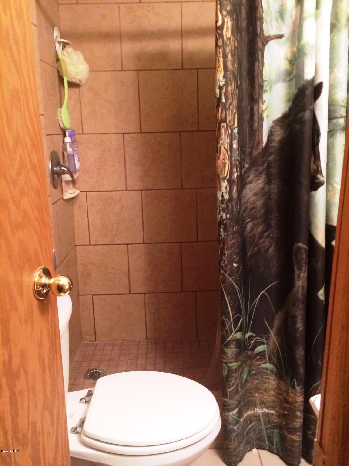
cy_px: 233
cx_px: 174
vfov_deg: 61.7
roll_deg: +3.5
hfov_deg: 48.2
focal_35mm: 29
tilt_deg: -12.8
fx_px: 390
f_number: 2.2
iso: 320
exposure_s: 1/20
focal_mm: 4.15
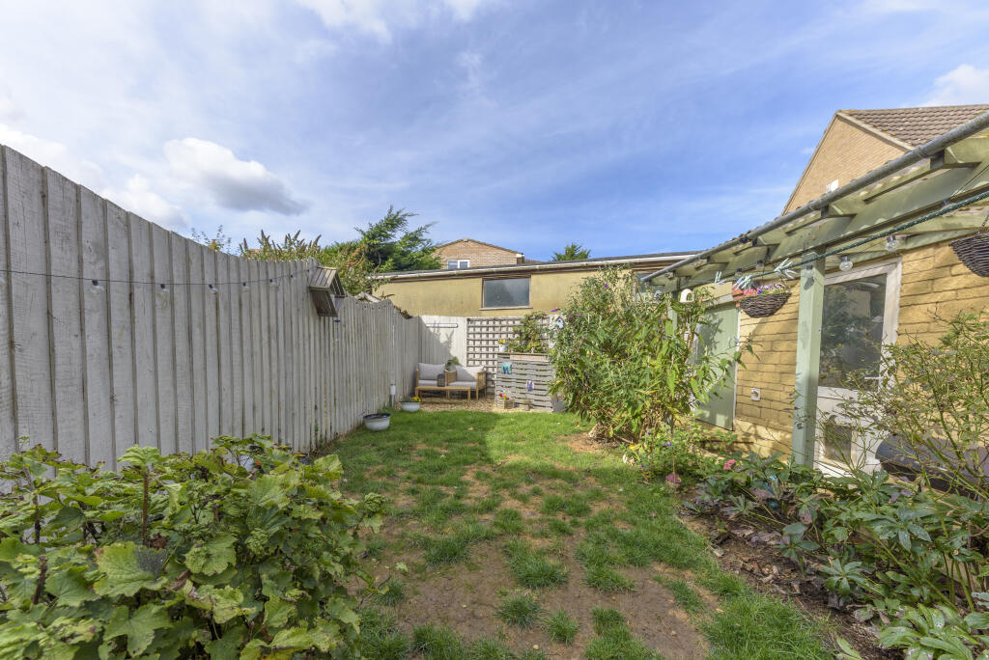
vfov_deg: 90.1
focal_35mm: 12
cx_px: 494
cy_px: 330
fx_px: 330
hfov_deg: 112.6
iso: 320
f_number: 7.1
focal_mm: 12
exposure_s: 1/800
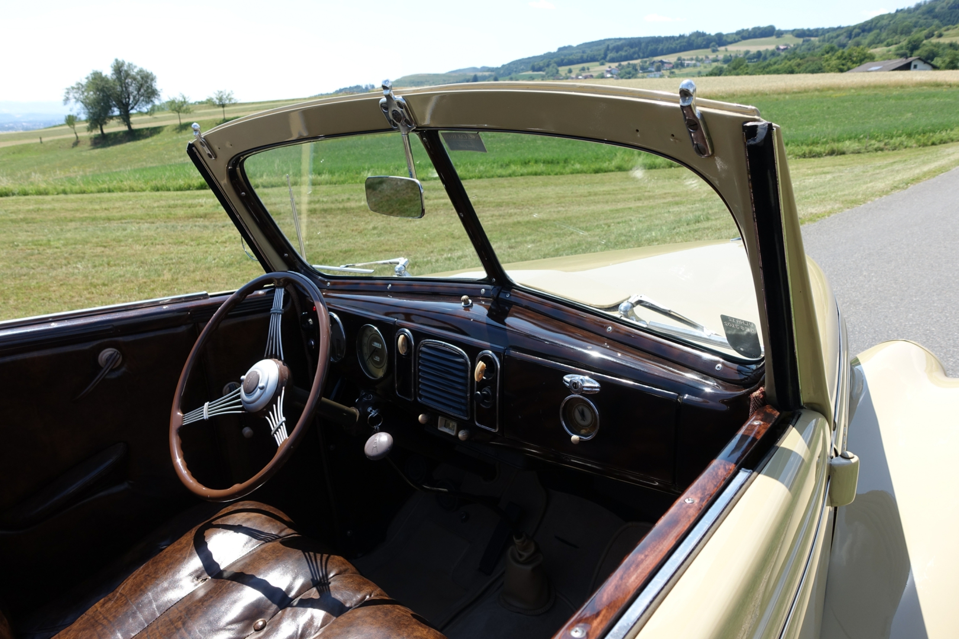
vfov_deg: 49.6
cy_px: 320
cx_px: 480
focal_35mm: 26
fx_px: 693
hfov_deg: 69.4
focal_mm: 9.54
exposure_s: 1/640
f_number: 4
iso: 125
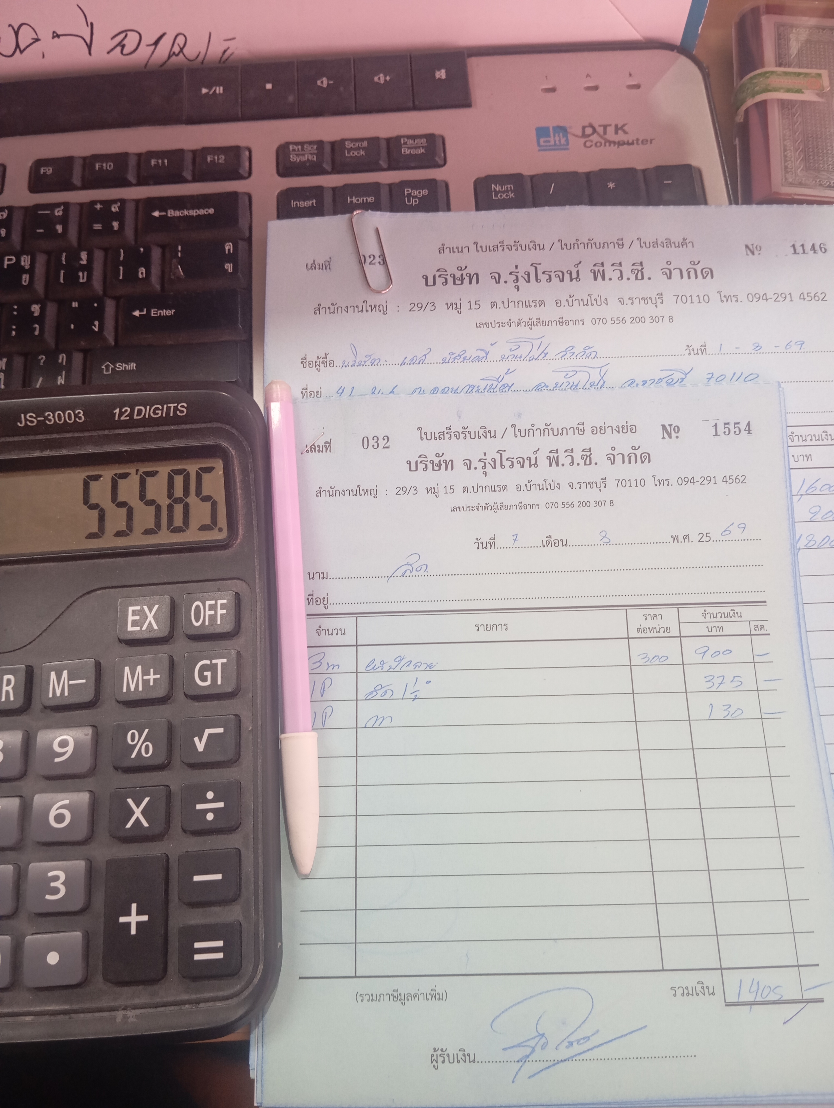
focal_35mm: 28
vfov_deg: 63.4
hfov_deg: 49.9
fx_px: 897
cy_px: 554
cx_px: 417
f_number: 1.8
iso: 1267
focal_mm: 4.22
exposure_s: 1/33.3
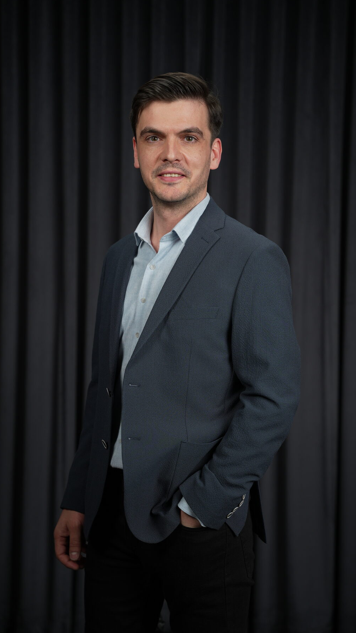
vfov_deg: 33.6
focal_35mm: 63
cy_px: 316
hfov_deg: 19.3
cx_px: 191
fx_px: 1049
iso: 160
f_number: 2.8
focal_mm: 59.5
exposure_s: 1/50
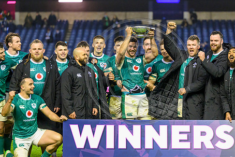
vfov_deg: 7.4
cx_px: 139
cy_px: 71
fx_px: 1208
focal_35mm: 185
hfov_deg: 11.1
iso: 5000
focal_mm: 140
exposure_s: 1/1600
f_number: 3.2
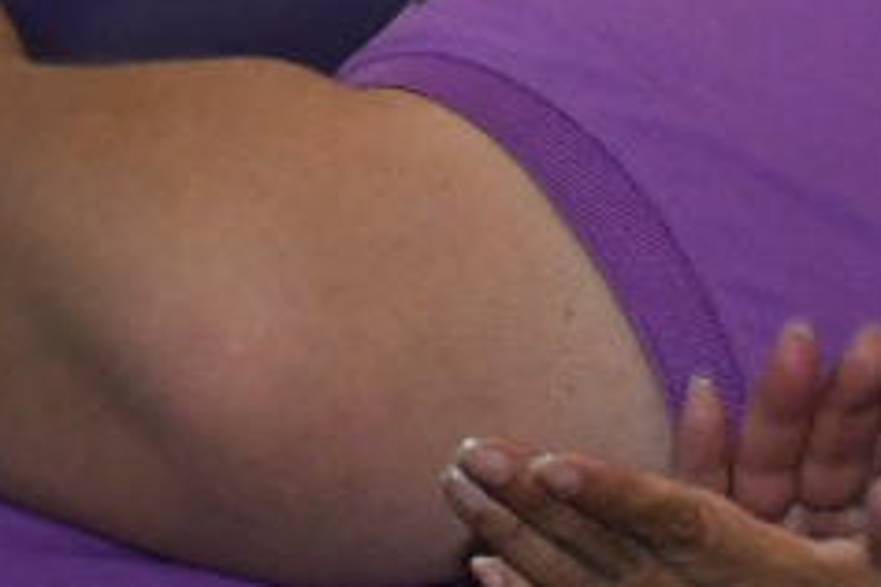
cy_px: -56
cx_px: 2427
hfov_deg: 3.5
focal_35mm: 574
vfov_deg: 2.4
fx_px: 14046
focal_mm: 56
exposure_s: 1/125
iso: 4000
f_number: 5.6
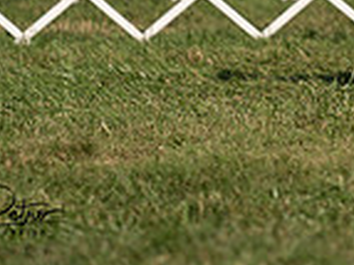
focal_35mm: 910
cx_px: 588
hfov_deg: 2.2
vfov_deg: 1.6
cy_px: -277
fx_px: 9298
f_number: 3.2
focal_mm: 200
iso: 100
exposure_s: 1/2500
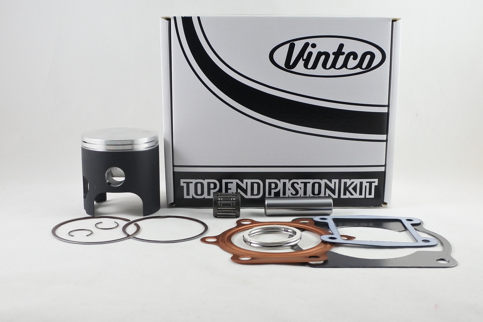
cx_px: 242
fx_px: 403
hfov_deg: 61.9
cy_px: 161
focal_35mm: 30
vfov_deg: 43.6
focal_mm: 11.2
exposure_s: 1/125
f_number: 3.8
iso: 400
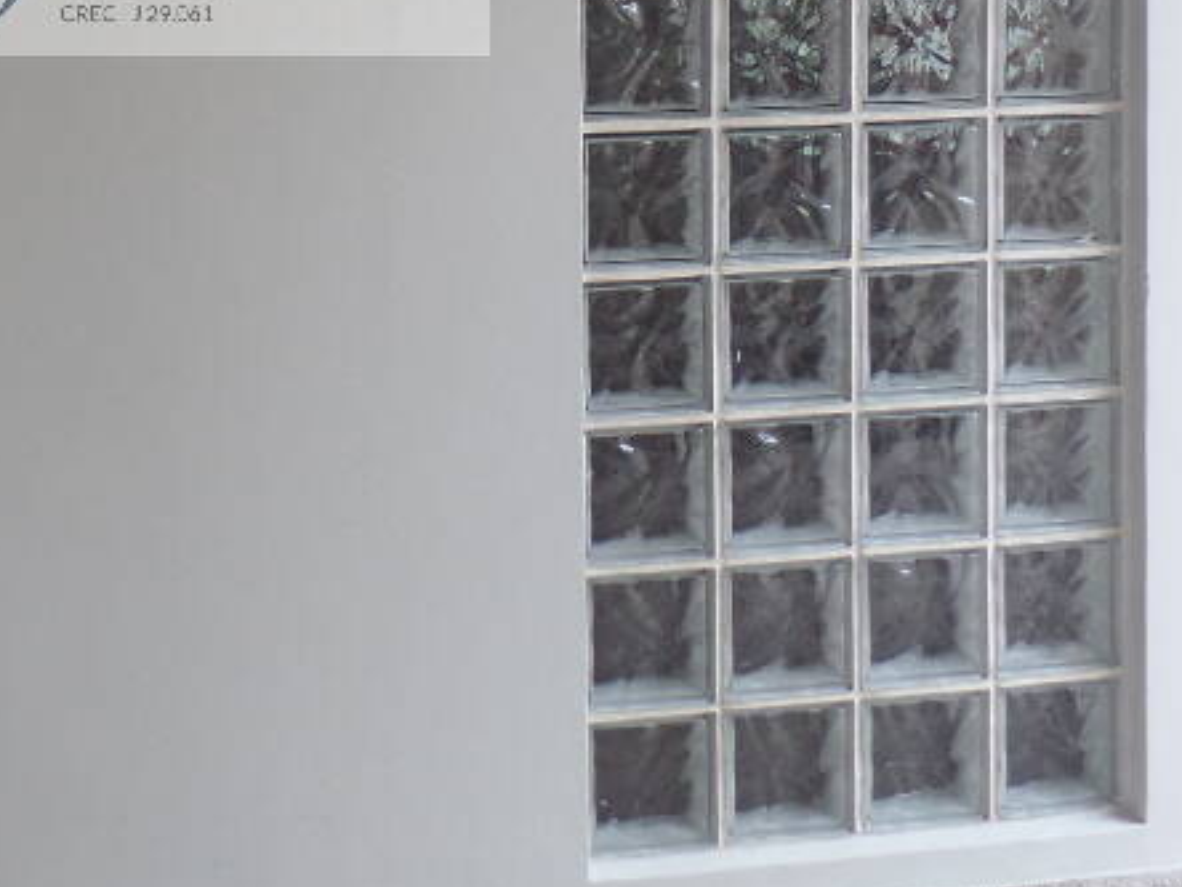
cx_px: 149
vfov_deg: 25.7
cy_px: -59
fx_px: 1810
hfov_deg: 34.4
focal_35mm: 53
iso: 100
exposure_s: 1/30
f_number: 2.8
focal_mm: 4.1
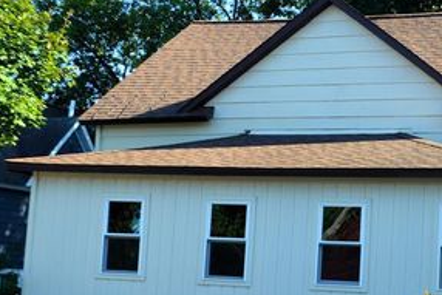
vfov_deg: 18.0
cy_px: 171
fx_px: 932
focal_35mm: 76
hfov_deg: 26.1
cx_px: 360
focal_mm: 29
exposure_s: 1/125
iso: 110
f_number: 5.6
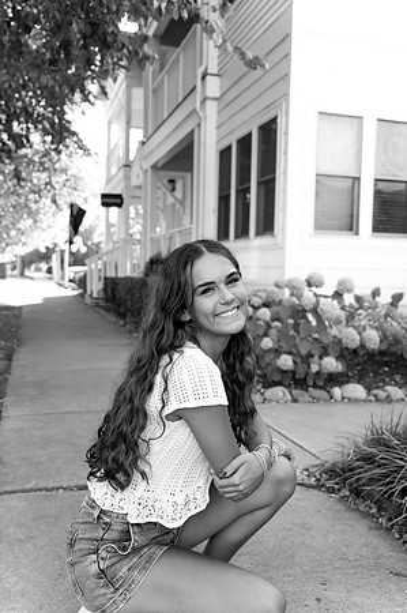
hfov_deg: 38.3
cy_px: 306
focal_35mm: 34
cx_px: 204
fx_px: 586
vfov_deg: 55.2
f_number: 4
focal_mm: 34.5
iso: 1600
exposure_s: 1/800
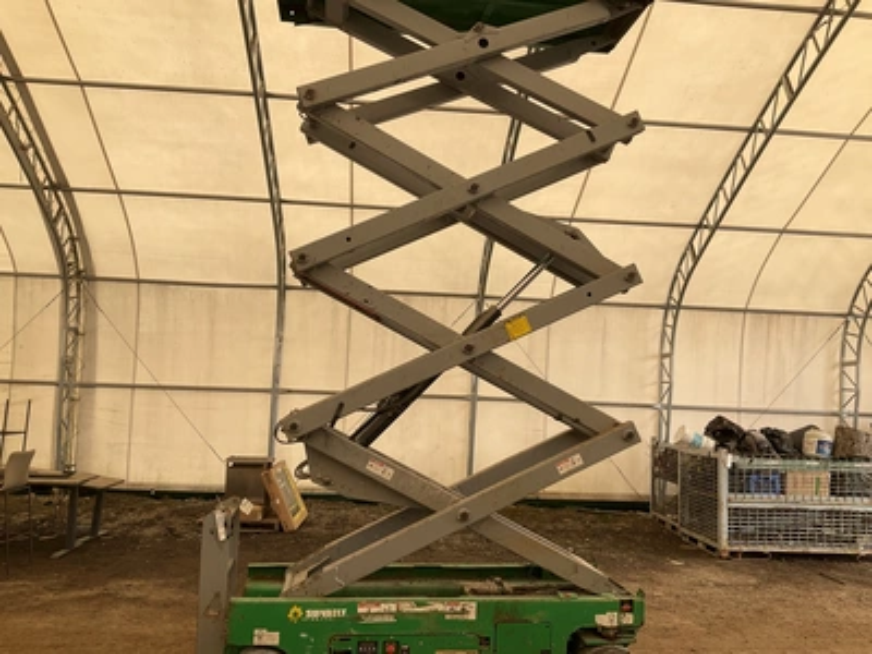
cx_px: 436
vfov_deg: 48.2
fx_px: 731
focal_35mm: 29
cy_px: 327
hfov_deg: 61.7
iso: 20
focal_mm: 3
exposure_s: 1/224
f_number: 1.8
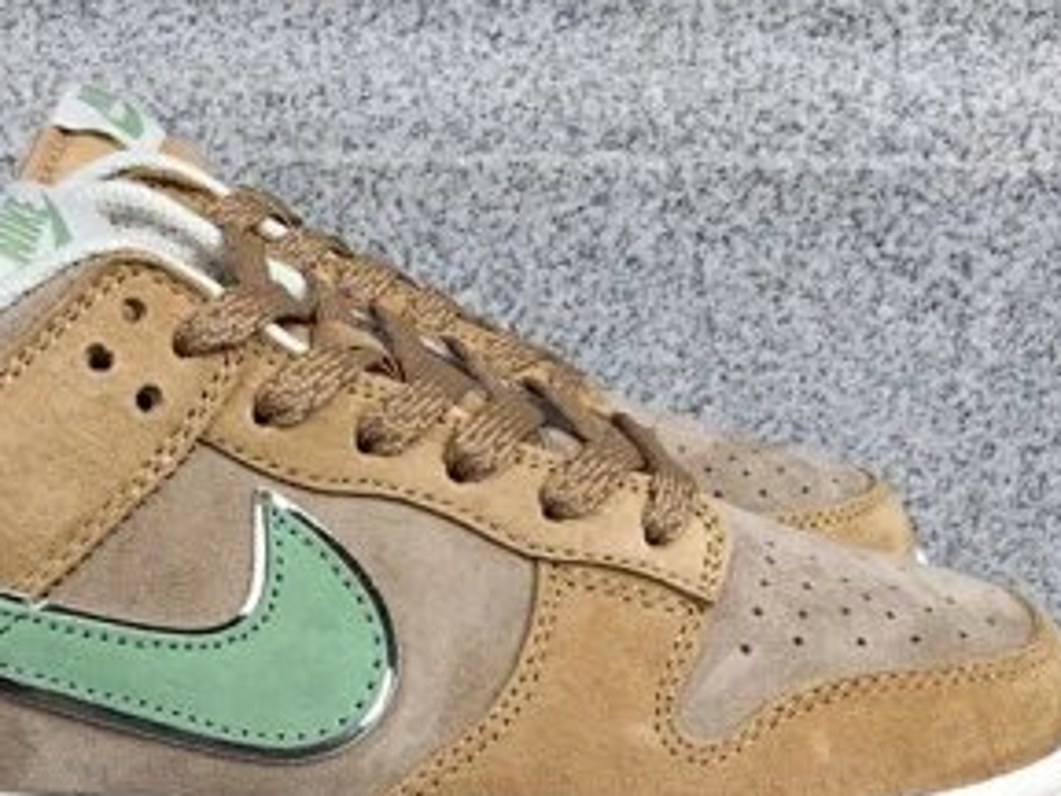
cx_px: 284
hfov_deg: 27.8
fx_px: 2115
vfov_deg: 20.5
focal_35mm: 69
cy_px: 837
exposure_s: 1/631
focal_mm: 3.3
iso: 25
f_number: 2.4
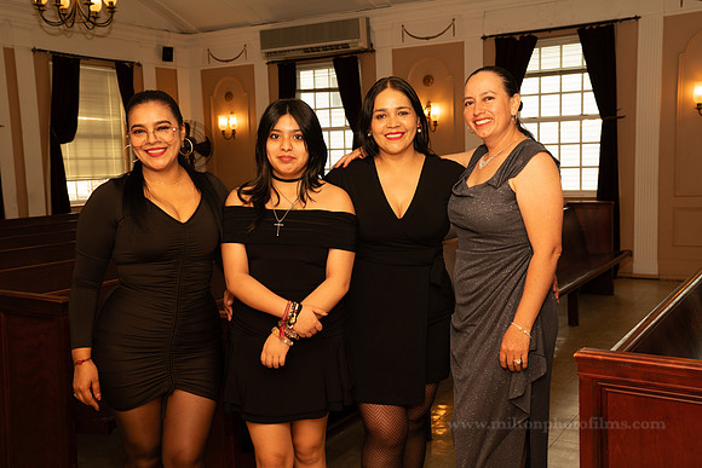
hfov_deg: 49.5
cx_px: 351
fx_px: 761
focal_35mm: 39
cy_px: 234
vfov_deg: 34.2
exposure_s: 1/80
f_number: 5
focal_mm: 39
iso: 400
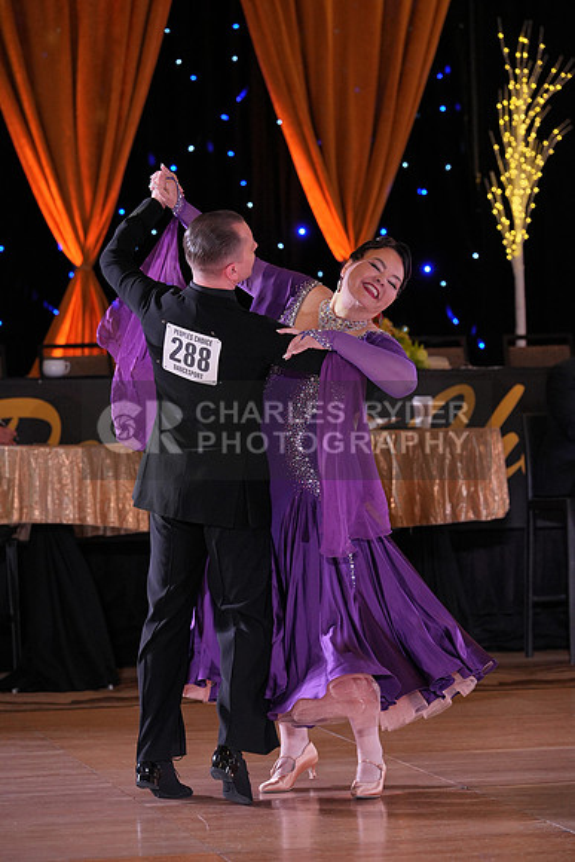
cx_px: 288
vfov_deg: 15.6
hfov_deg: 10.5
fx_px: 3136
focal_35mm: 131
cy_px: 431
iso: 1600
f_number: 4
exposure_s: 1/400
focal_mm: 131
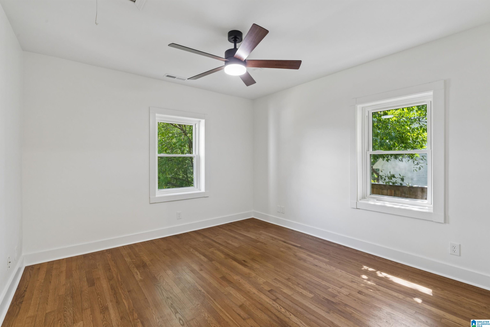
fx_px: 218
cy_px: 164
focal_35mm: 16
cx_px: 245
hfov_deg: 96.7
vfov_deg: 73.7
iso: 400
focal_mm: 16
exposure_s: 1/5
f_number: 13
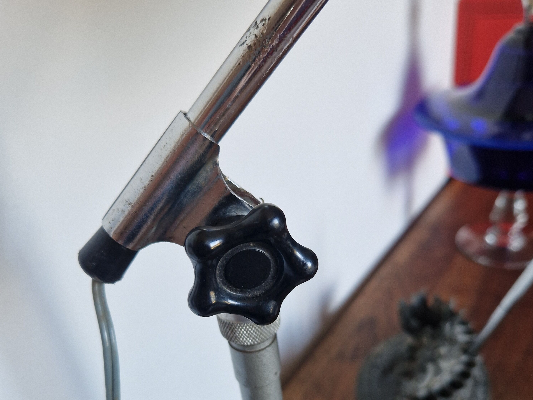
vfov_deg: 44.6
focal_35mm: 31
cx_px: 265
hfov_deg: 58.4
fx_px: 477
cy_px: 273
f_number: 1.8
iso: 50
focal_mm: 5.4
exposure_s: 1/180
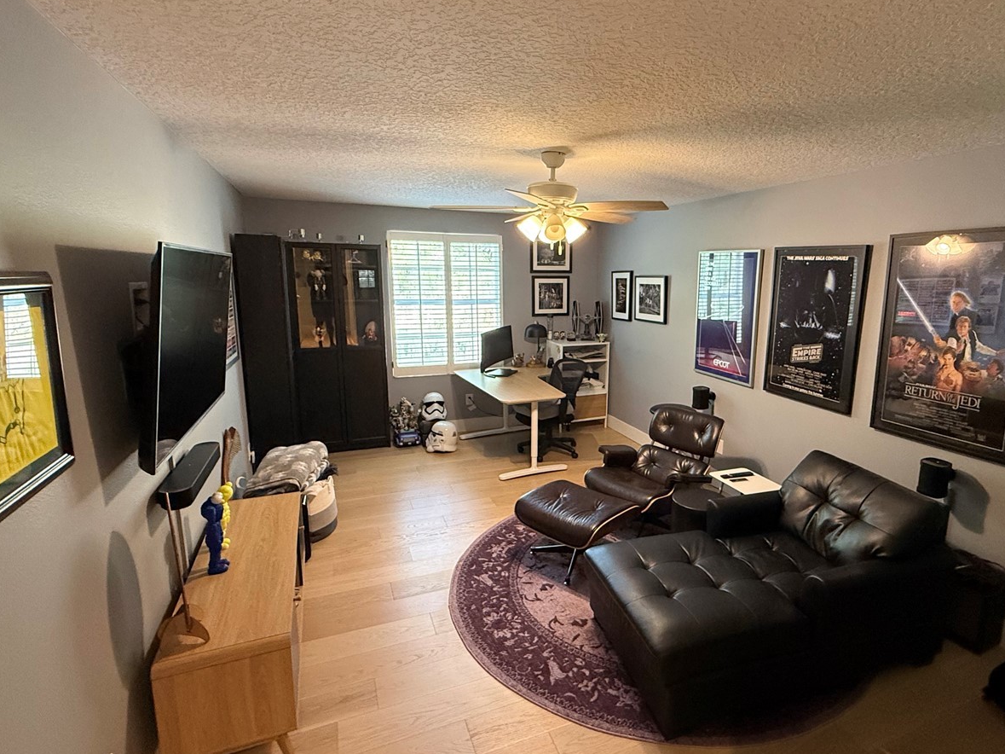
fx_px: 552
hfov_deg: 84.1
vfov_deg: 68.7
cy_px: 376
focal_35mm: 19
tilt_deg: -10.9
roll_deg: -1.1
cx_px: 578
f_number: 2.2
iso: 500
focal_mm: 2.22
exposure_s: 1/60
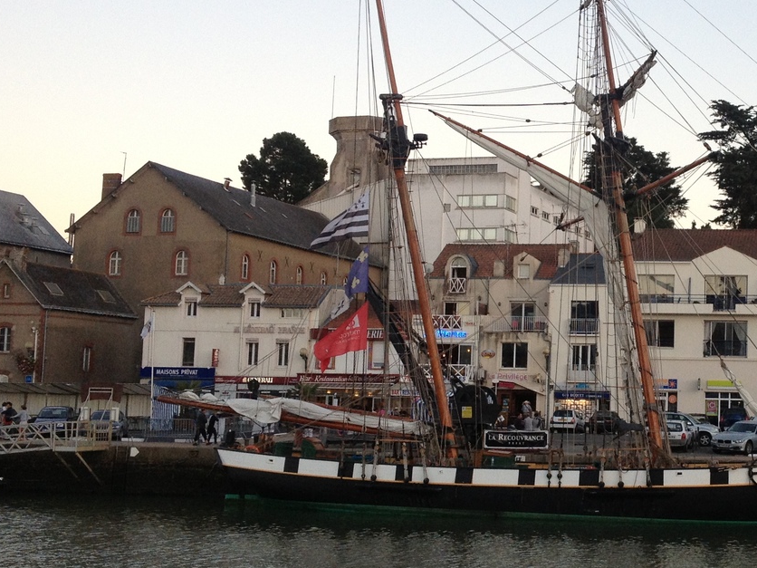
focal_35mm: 67
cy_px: 282
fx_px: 1465
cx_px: 640
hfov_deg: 28.2
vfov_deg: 21.9
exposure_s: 1/120
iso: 80
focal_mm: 4.28
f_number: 2.4
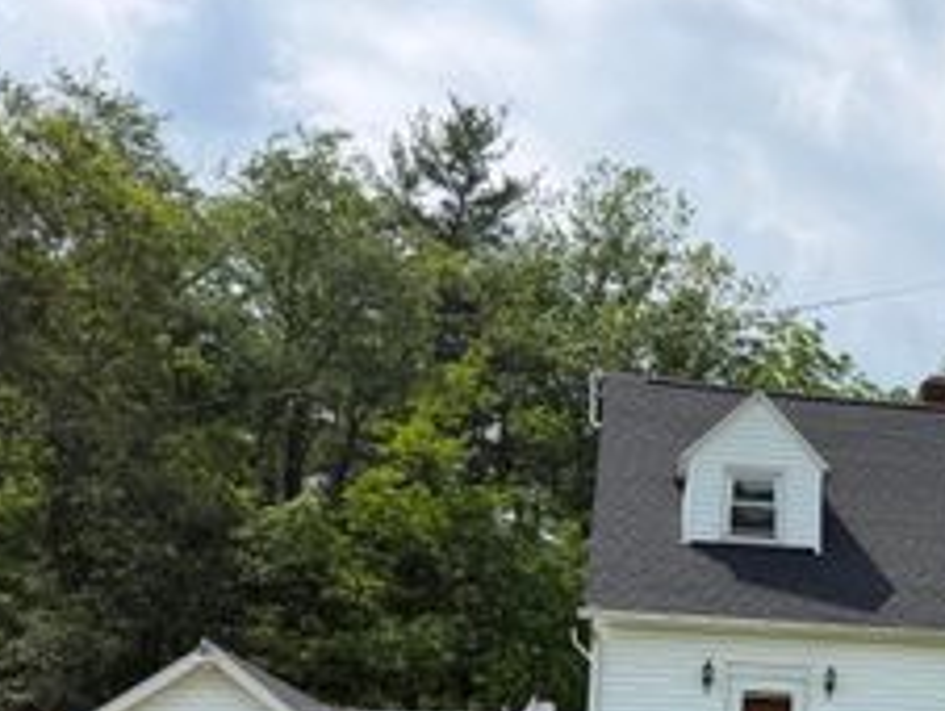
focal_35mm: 53
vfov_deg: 26.8
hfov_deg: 33.5
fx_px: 1448
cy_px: 621
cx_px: 912
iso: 80
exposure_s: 1/5319
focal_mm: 6.76
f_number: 1.78
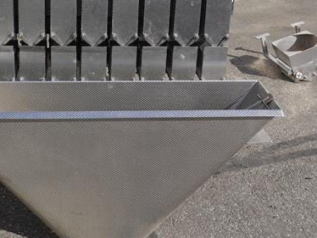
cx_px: 112
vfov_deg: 22.3
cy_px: 42
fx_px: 596
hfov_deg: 29.6
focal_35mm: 65
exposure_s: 1/400
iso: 160
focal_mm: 19
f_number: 8
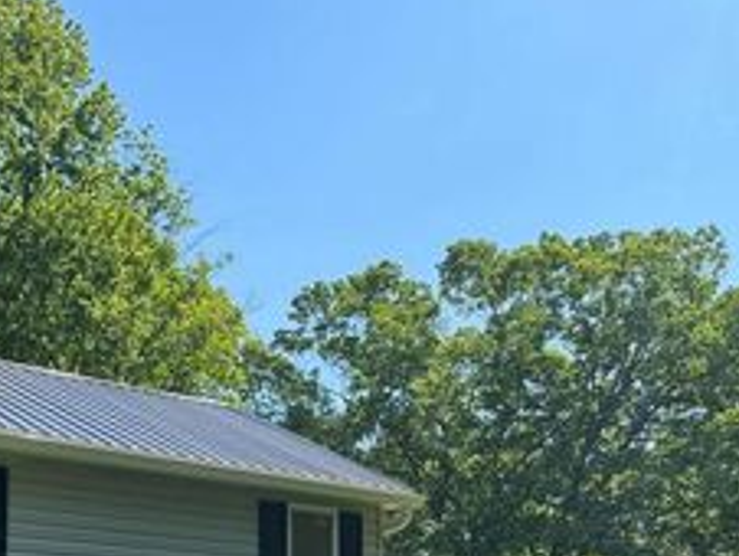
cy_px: 571
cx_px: -62
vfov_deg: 26.0
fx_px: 1133
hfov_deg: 32.1
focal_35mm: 53
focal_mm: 6.76
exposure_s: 1/1059
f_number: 1.78
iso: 80
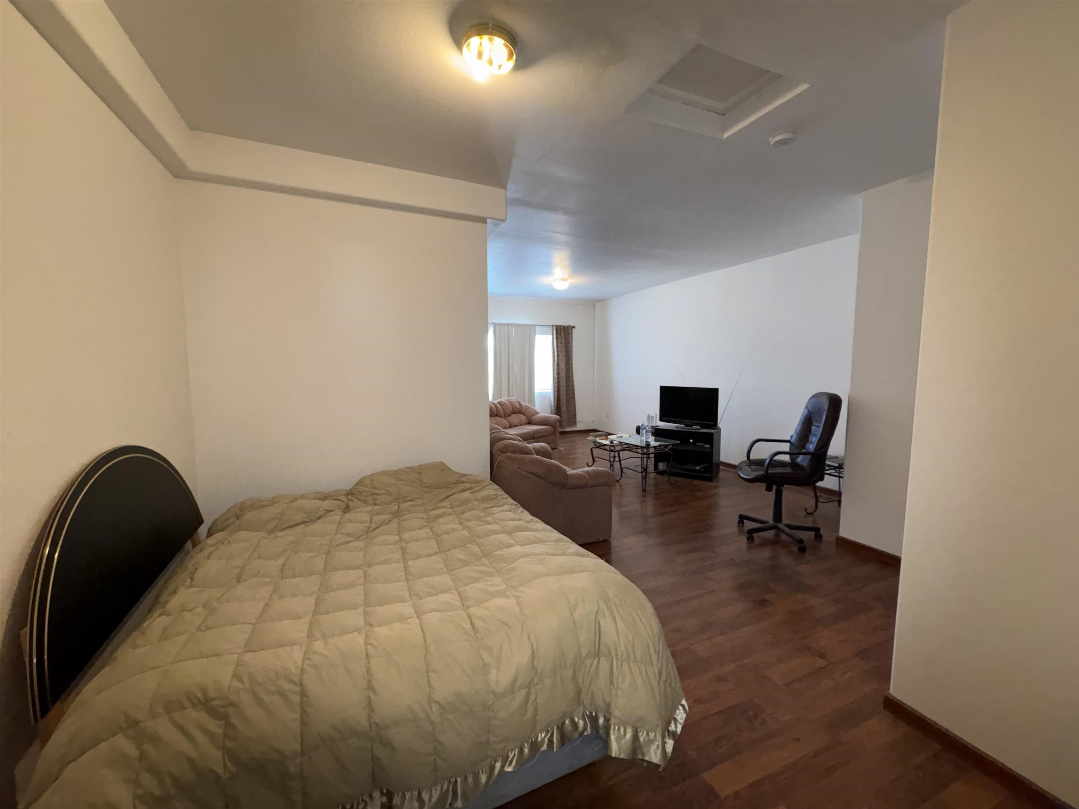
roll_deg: -0.2
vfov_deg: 85.7
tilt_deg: -5.1
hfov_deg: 102.1
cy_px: 404
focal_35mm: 14
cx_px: 540
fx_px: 436
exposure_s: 1/40
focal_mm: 2.22
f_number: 2.2
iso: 250
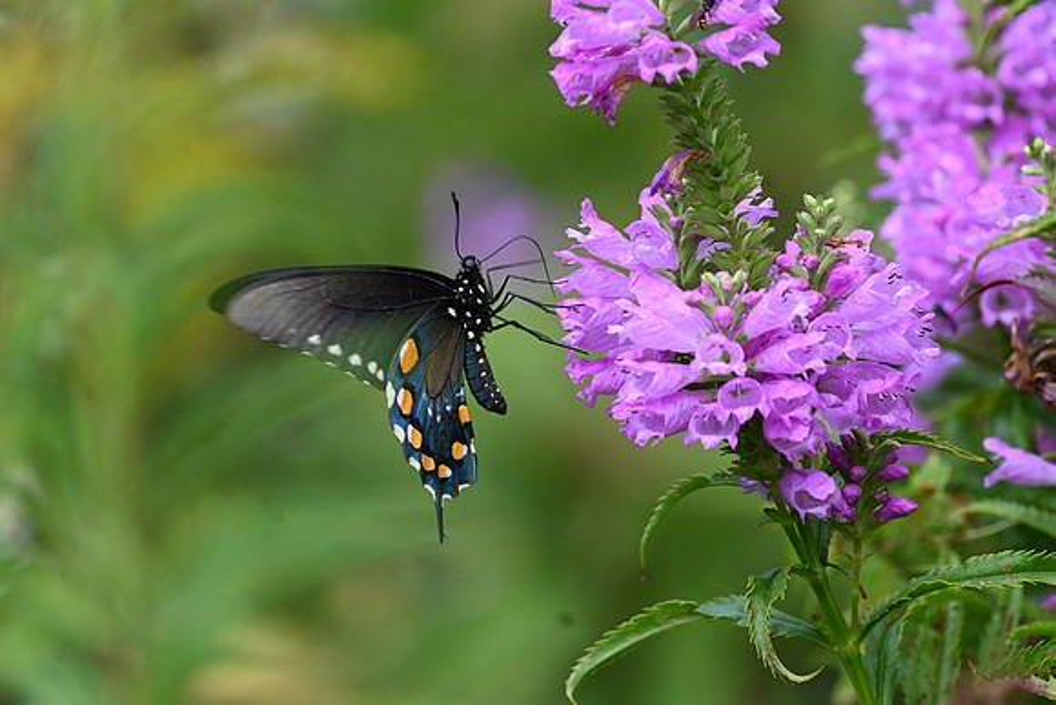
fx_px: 17603
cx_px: 528
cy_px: 352
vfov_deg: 2.3
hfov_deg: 3.4
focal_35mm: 600
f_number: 6.3
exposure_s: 1/640
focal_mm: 600
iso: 560
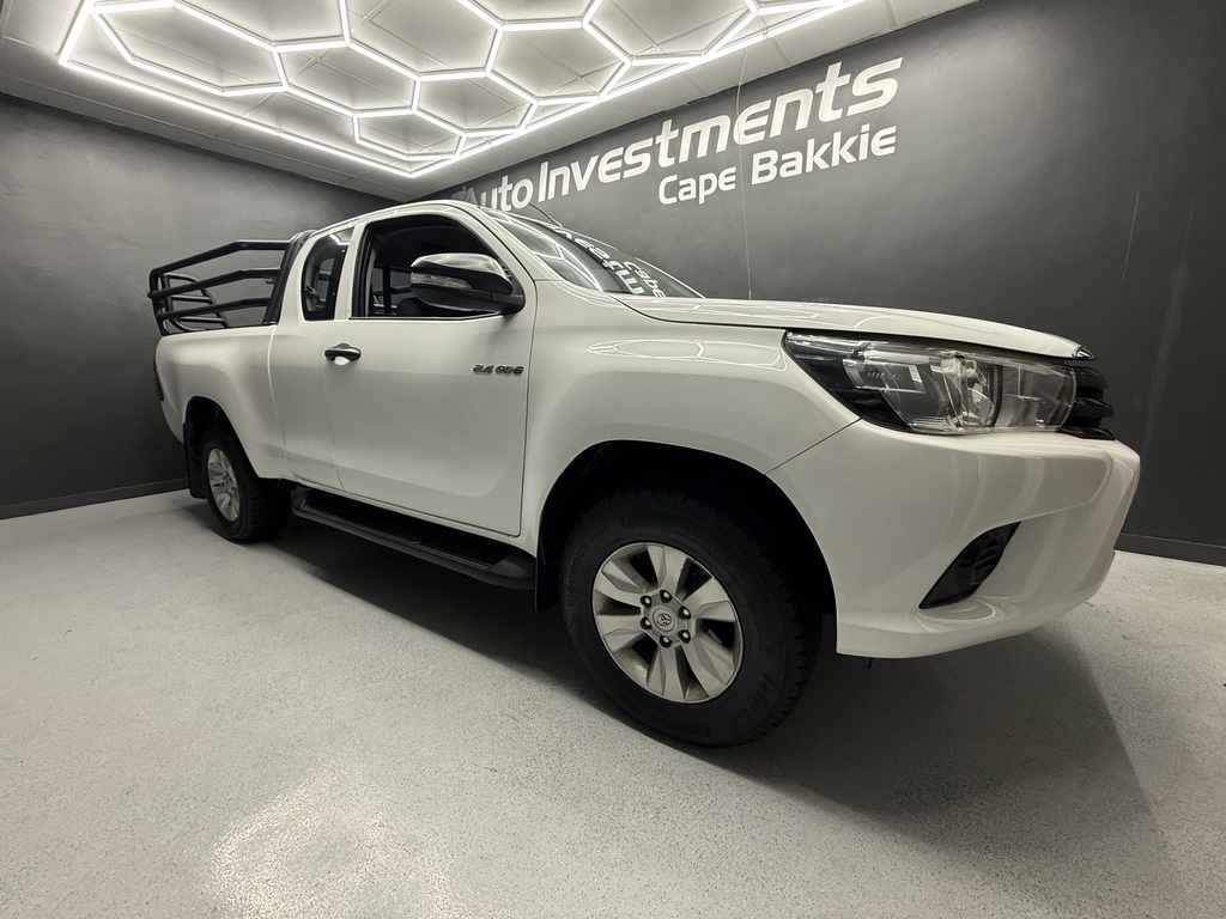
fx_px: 496
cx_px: 613
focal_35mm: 14
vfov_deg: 85.7
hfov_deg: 102.1
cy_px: 460
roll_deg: +1.3
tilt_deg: -10.6
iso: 200
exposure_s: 1/100
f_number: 2.2
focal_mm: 2.22
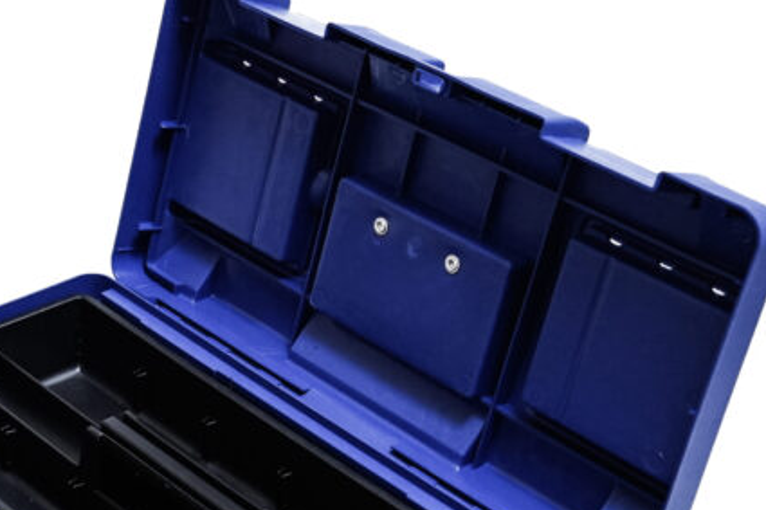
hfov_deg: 22.8
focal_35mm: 89
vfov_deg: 15.3
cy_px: 364
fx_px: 1893
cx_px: 245
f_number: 8
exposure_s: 1/250
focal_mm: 54
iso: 3200
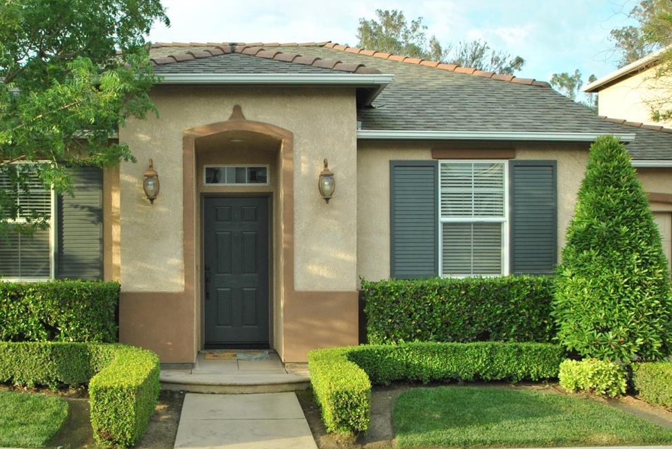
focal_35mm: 36
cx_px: 247
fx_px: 673
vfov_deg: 36.9
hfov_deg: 52.5
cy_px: 262
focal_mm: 16
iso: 200
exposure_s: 1/160
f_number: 6.3
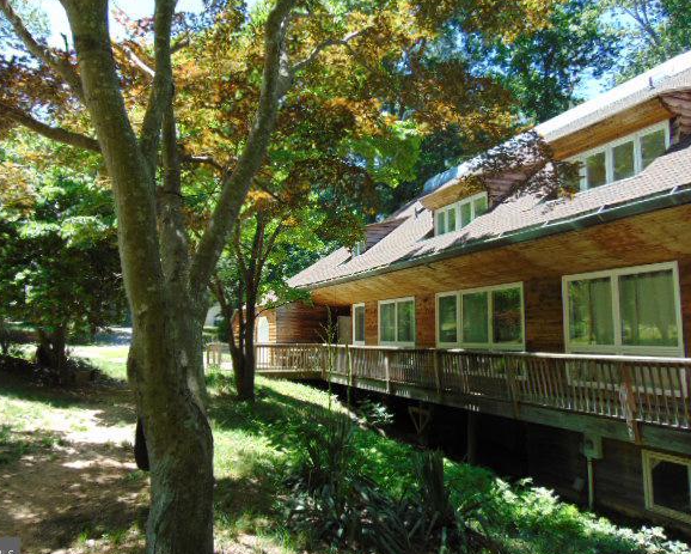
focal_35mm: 27
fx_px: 552
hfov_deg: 63.9
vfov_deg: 53.2
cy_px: 281
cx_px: 310
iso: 80
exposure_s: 1/200
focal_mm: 4.5
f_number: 3
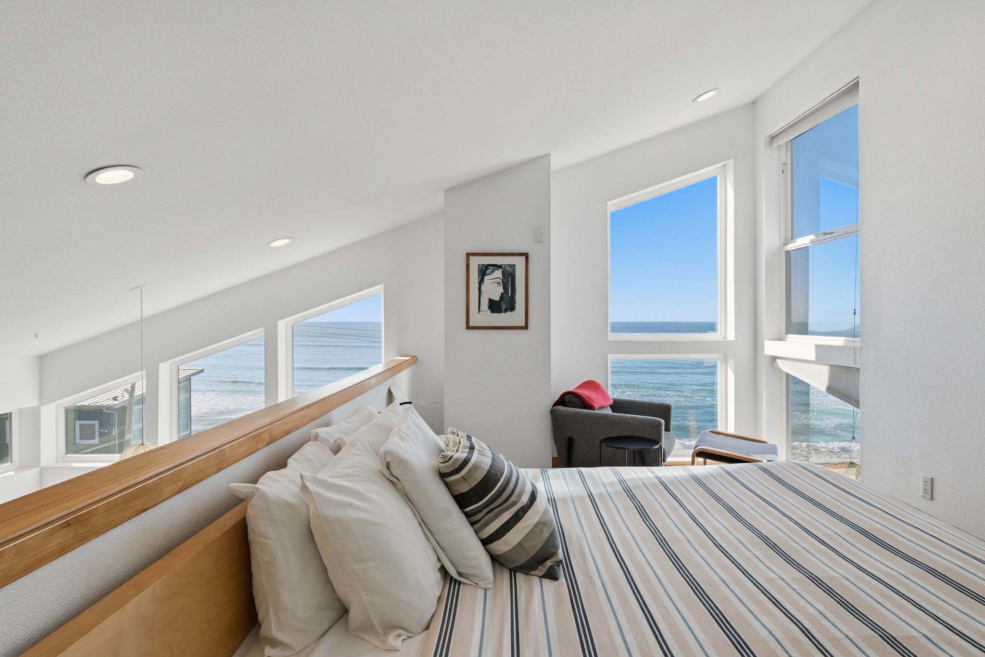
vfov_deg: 59.5
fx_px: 574
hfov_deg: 81.2
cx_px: 492
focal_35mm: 21
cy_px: 328
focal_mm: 14
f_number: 9
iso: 800
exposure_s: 1/800
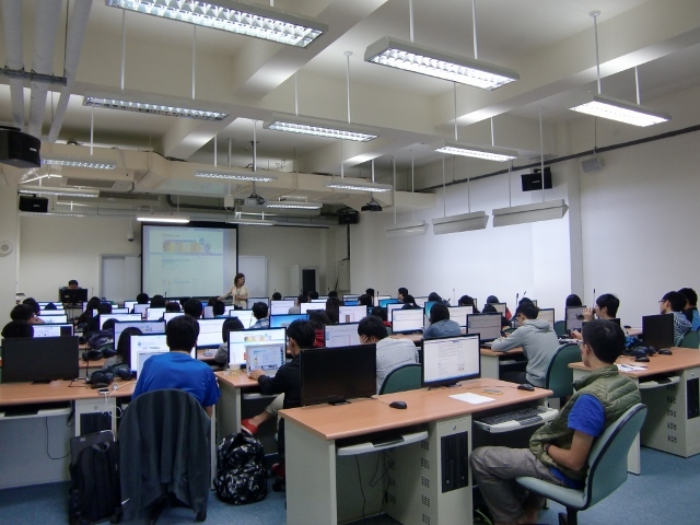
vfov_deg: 49.7
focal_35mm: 28
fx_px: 566
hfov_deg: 63.4
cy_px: 262
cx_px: 350
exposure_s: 1/60
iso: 160
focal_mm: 4.9
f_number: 2.6
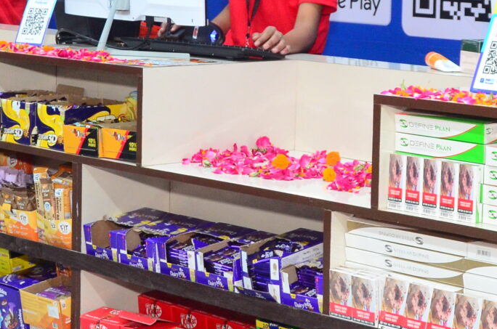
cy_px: 7
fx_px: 1624
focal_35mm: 118
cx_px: 313
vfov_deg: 11.5
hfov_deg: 17.4
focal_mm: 21
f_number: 4
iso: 1000
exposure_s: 1/160
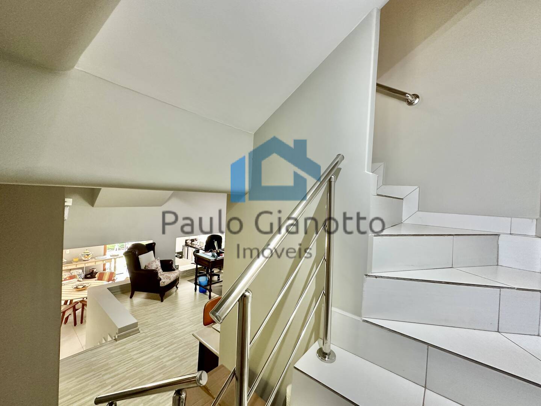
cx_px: 270
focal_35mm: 14
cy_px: 203
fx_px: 219
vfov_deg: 85.7
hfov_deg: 102.1
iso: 320
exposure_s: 1/60
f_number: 2.2
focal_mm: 2.22
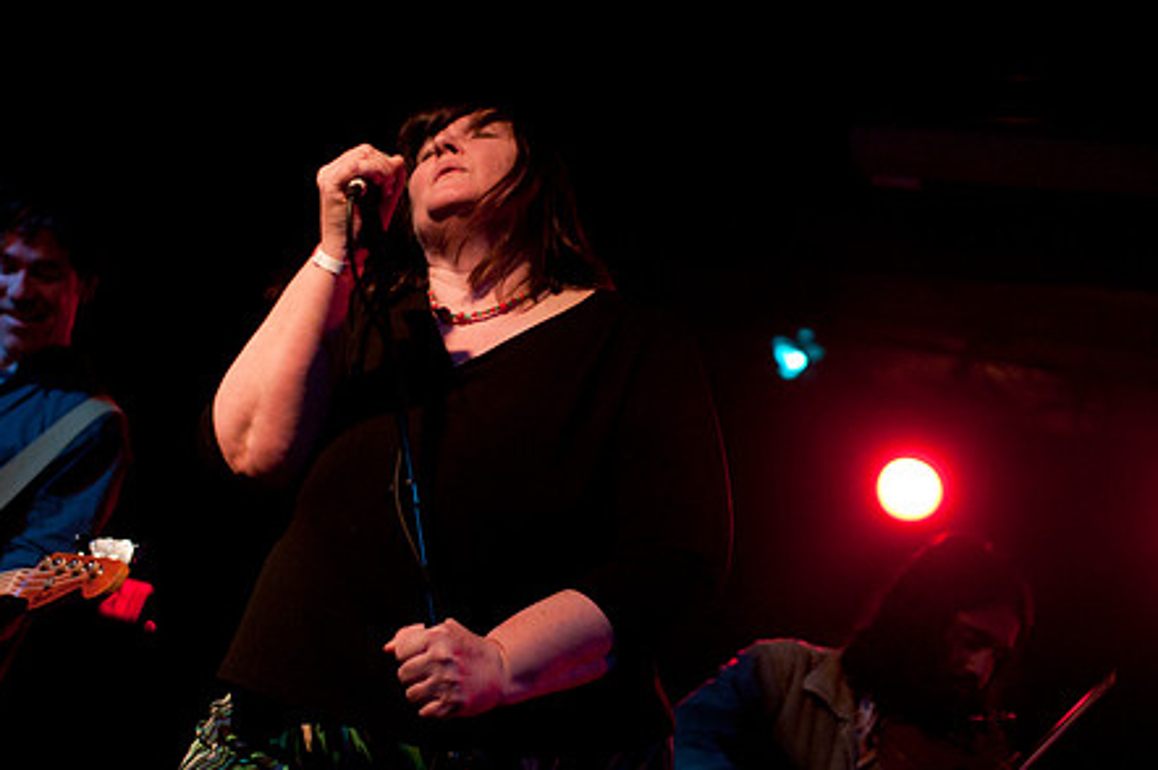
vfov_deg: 23.0
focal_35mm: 59
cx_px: 456
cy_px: 376
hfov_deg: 33.8
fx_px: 1896
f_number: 1.6
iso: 1000
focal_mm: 30
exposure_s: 1/160
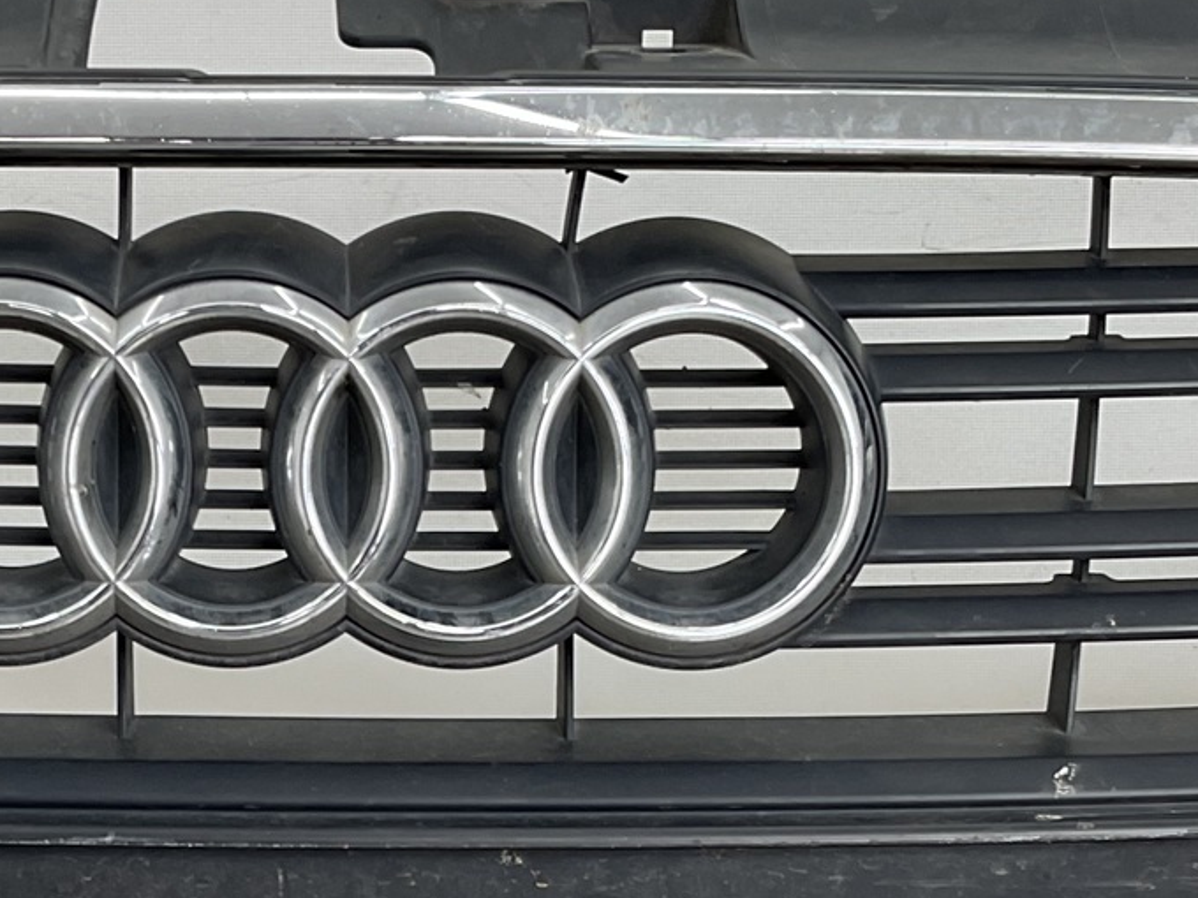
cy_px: 912
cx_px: 331
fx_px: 2976
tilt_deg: -16.2
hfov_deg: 22.6
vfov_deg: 16.8
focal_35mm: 86
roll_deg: -1.4
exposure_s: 1/100
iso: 20
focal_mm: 3
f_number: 1.8
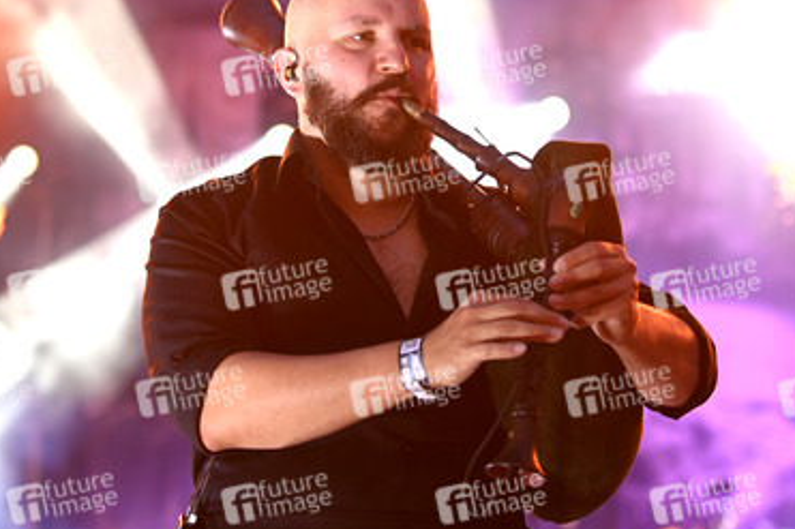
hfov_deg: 23.9
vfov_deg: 16.1
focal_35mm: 85
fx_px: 1876
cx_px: 434
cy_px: 231
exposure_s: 1/400
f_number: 3.2
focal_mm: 70
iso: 800
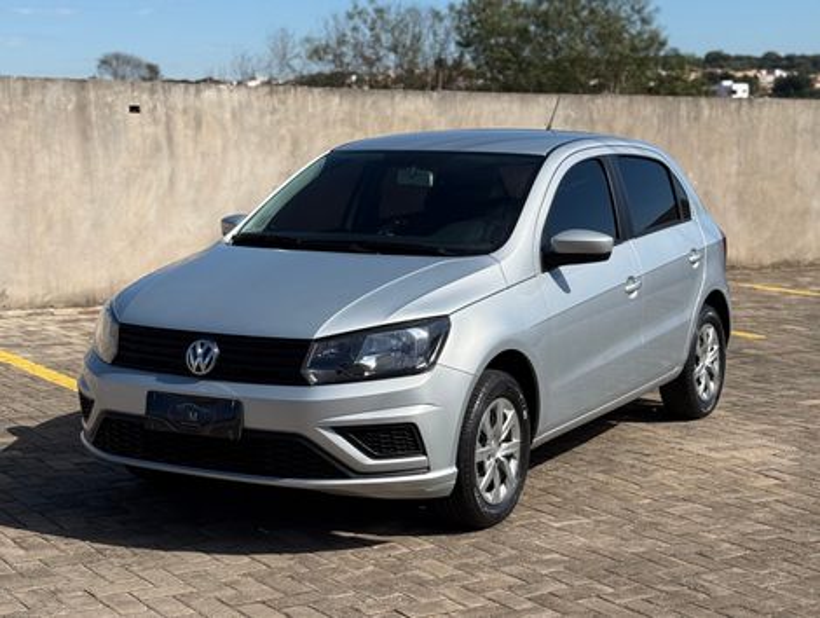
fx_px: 1139
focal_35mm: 48
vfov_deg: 30.3
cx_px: 410
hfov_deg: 39.6
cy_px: 309
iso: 64
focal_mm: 6.76
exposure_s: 1/6024
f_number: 1.78
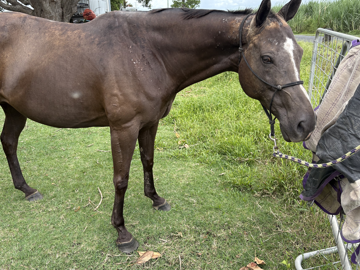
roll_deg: +3.5
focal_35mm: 32
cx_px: 154
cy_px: 127
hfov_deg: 56.6
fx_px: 333
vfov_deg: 44.1
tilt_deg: -16.3
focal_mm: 5.96
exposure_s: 1/1155
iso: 64
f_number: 1.6
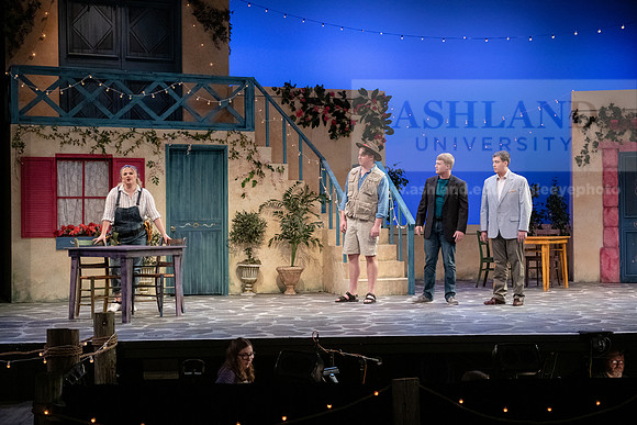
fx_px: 1026
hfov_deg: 34.5
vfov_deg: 23.4
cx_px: 318
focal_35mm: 58
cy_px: 212
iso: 3200
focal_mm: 58
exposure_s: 1/320
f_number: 3.5
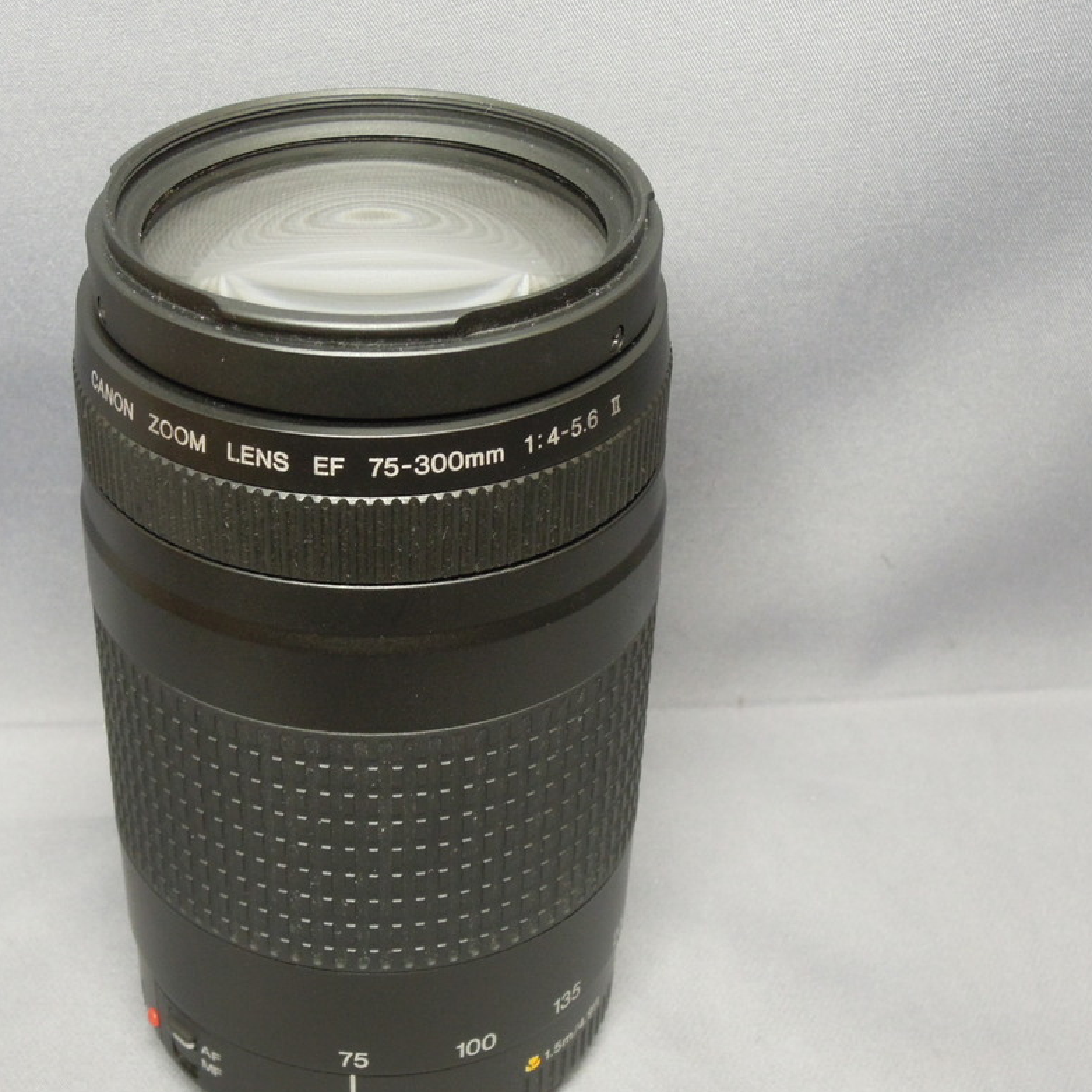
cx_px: 338
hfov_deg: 27.9
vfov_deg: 28.1
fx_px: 2177
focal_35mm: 61
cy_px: 612
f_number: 4.5
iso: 400
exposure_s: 1/15
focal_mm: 8.1
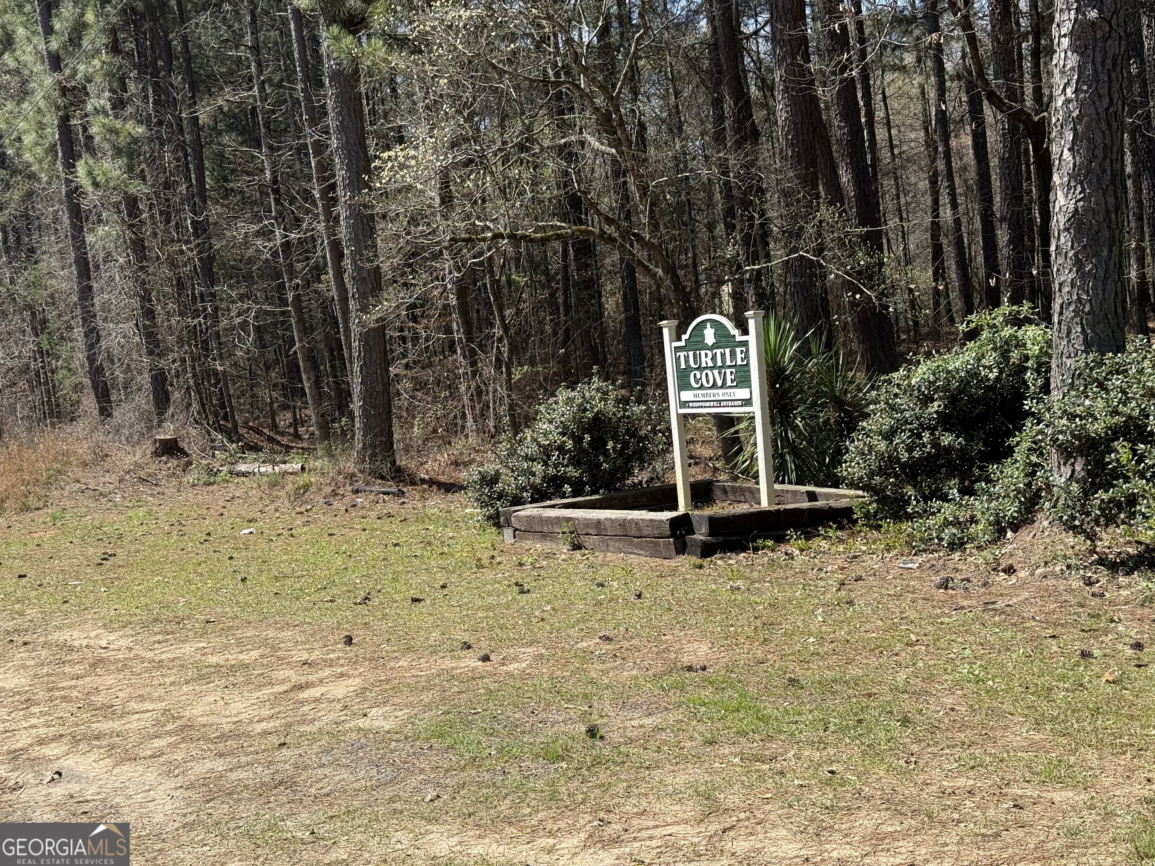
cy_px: 433
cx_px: 578
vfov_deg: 30.3
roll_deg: +6.9
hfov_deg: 39.7
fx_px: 1602
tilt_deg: -6.0
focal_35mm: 48
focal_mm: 6.76
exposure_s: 1/2342
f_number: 1.78
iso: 80
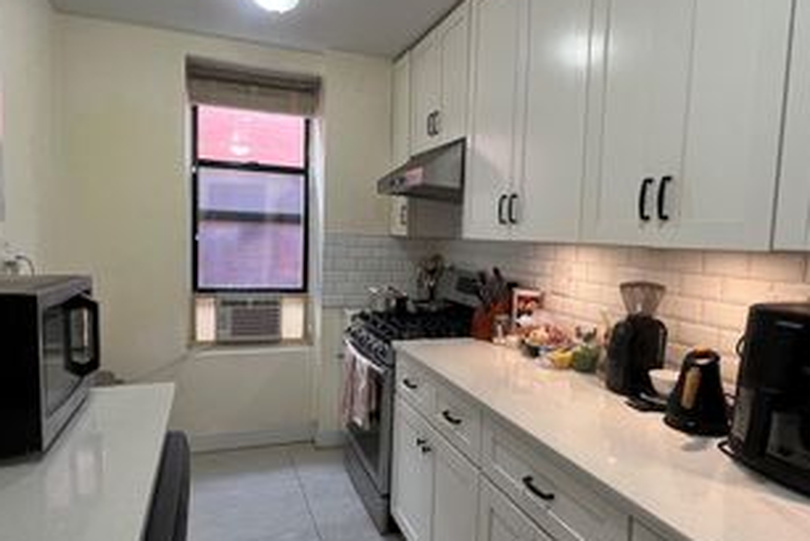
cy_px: 292
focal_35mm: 22
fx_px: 495
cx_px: 433
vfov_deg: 57.2
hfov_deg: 78.4
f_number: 1.8
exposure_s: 1/60
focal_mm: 1.57
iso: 125
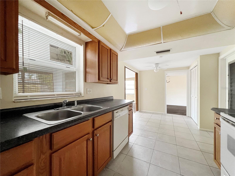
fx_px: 88
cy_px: 88
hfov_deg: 106.2
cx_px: 118
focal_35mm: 13
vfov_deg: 89.9
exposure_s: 1/60
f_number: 1.8
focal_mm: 1.57
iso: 400
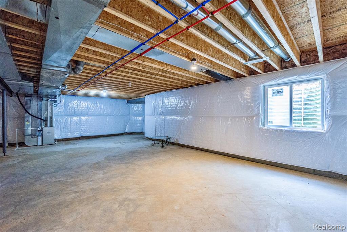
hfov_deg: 100.4
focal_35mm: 15
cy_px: 116
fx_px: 145
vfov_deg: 77.3
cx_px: 174
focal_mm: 15
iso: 2000
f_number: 5
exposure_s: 1/100
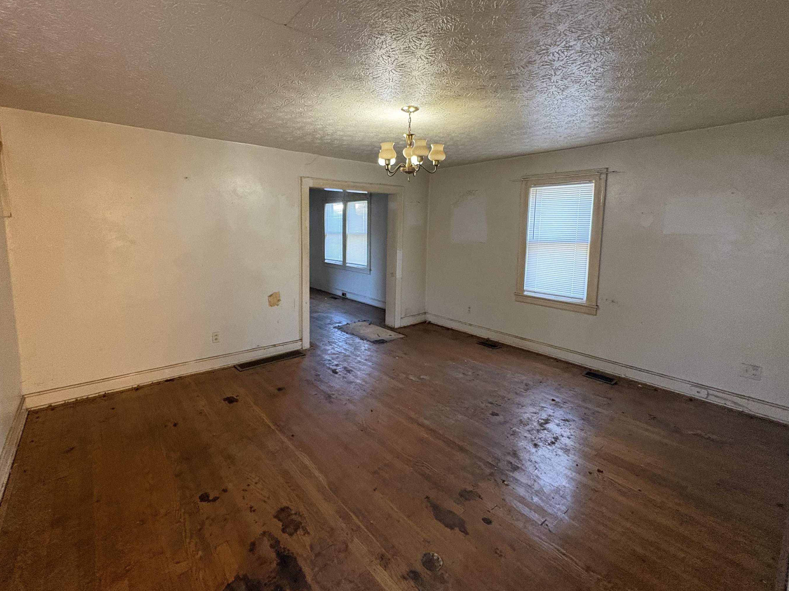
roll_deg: -0.6
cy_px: 268
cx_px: 370
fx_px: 365
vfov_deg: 77.9
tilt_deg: -7.8
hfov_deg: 94.4
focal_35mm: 16
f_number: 2.2
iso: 640
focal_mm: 2.22
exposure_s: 1/60
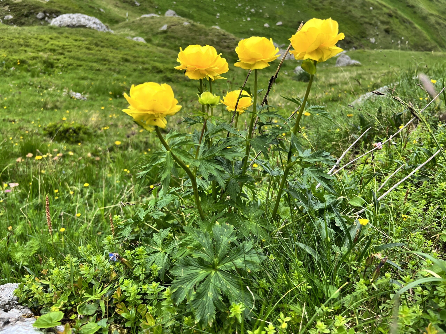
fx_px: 335
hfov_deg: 67.3
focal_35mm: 26
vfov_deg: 53.1
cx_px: 223
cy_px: 167
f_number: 1.5
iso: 50
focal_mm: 5.7
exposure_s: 1/541
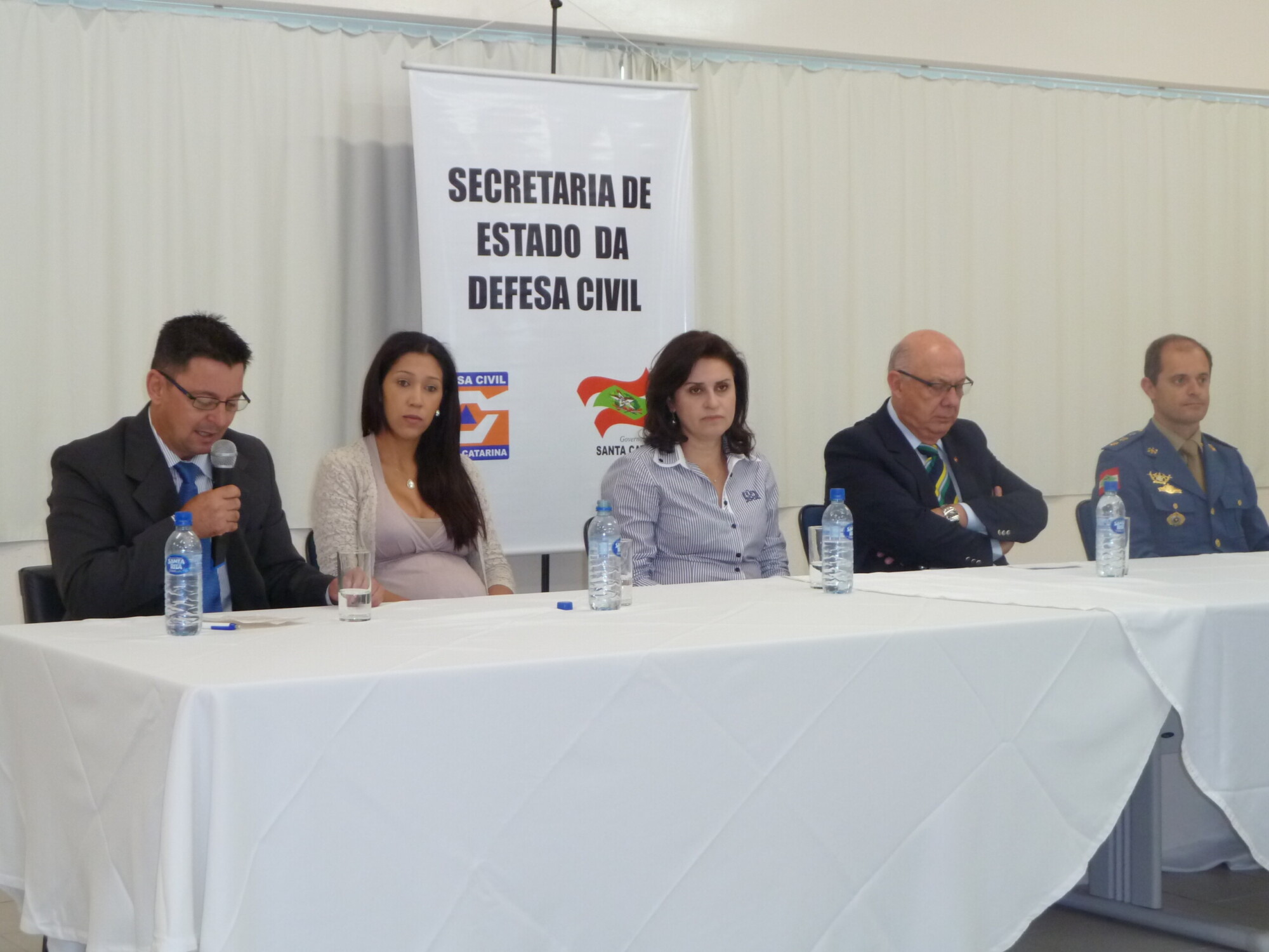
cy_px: 476
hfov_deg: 30.7
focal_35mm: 63
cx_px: 634
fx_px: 2310
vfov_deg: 23.3
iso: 250
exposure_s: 1/30
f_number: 4
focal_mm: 10.3
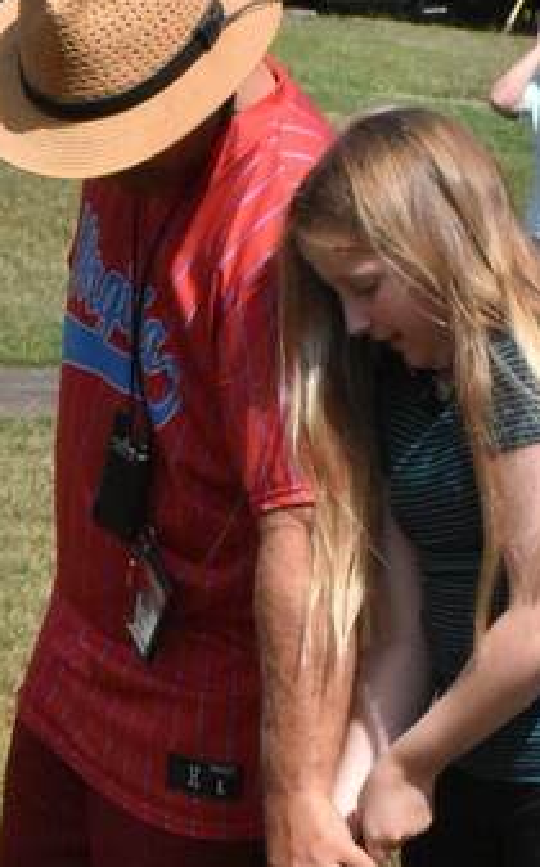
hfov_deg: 7.0
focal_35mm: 186
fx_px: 4389
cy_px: 877
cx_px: 76
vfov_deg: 11.2
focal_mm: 40
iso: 6400
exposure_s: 1/2500
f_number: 25
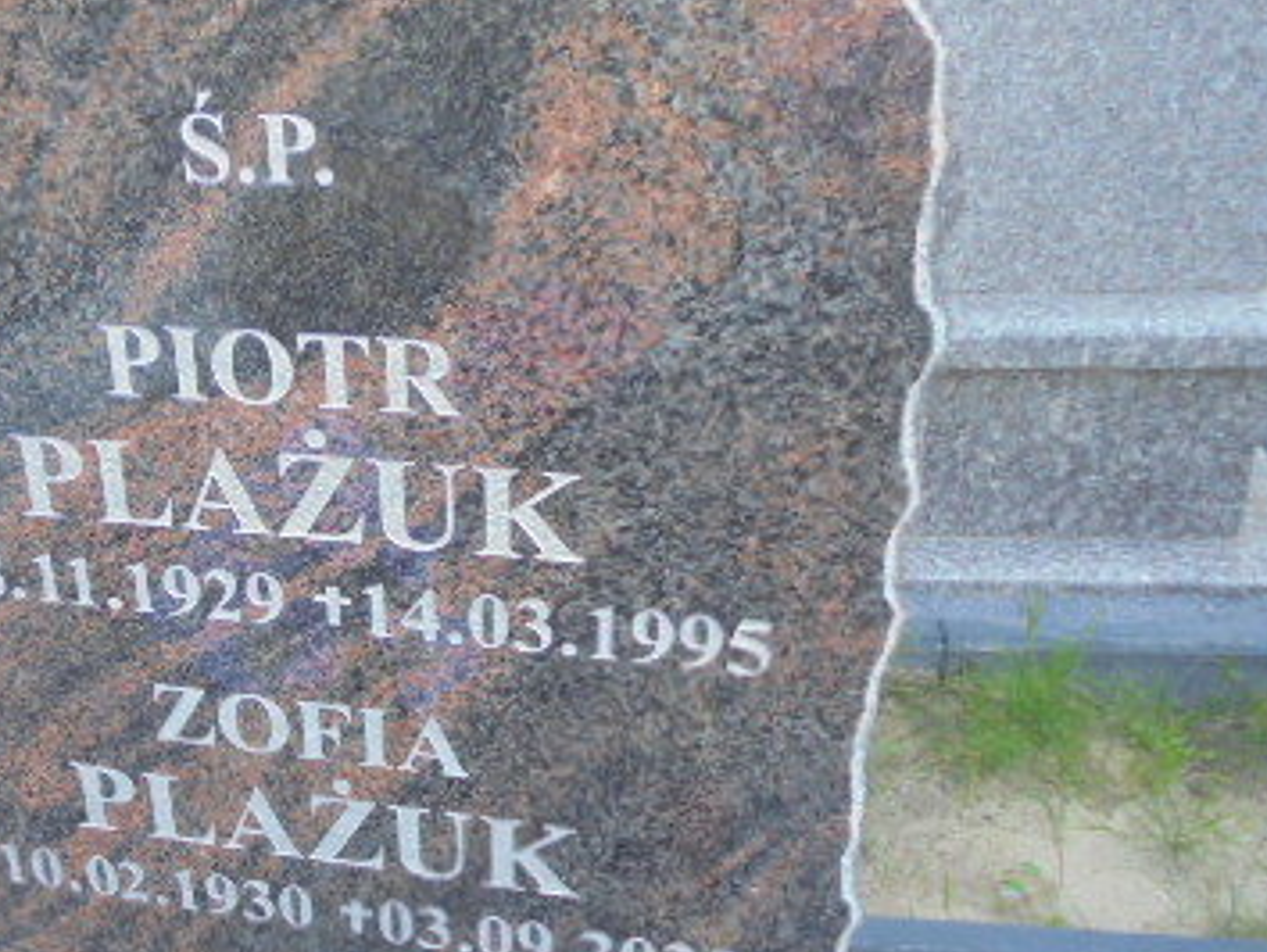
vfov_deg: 30.9
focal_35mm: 47
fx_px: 1721
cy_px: 555
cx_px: 236
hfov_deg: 38.7
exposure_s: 1/30
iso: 100
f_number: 3.5
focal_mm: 4.6
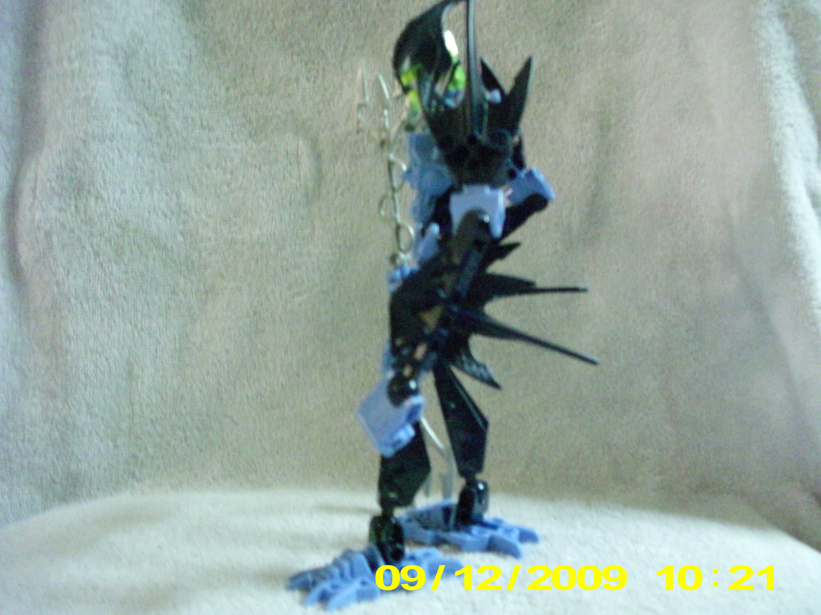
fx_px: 901
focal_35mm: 38
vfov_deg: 37.7
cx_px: 410
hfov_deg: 49.0
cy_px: 308
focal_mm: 6.3
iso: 1600
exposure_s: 1/14
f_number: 3.1
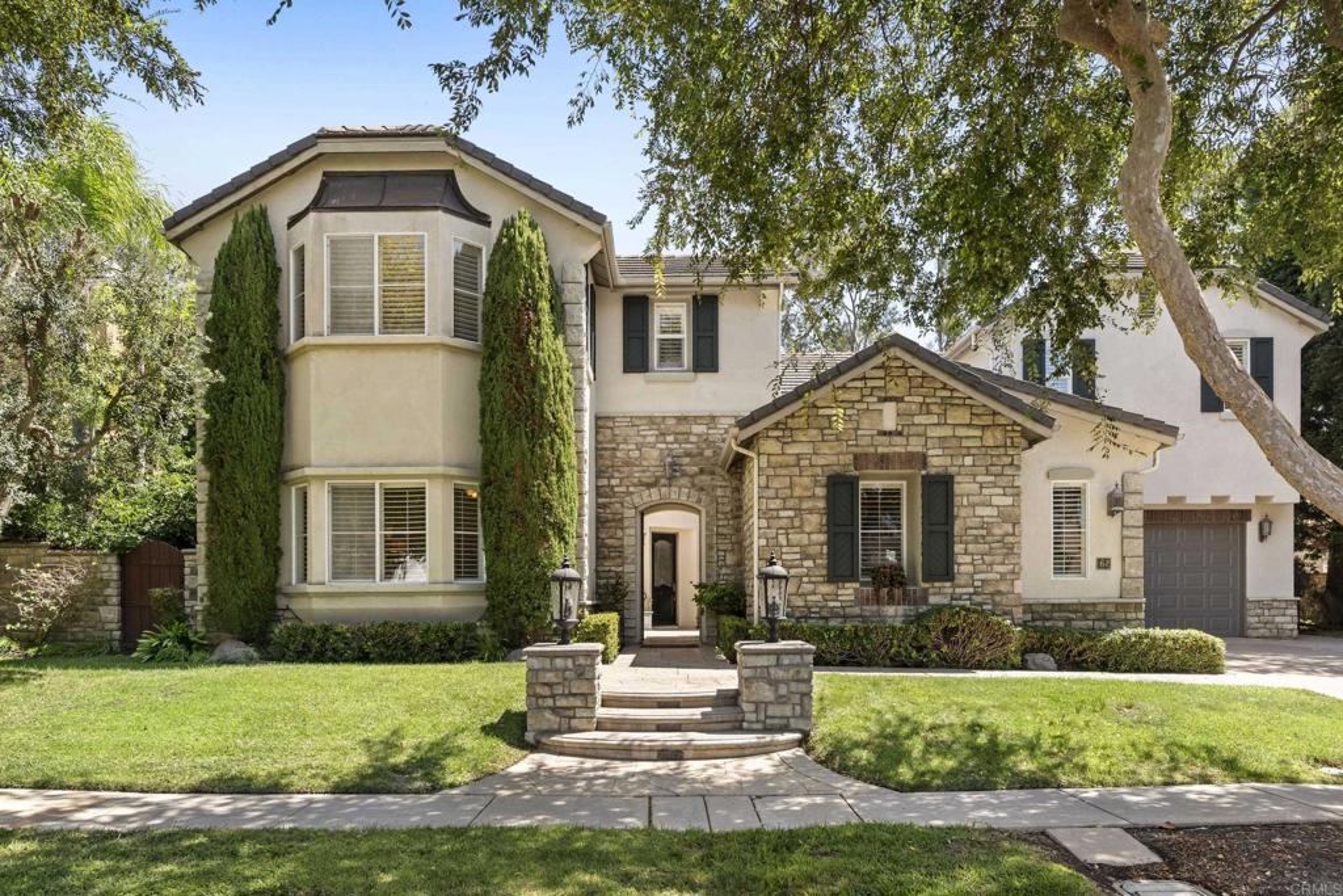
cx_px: 672
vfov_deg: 58.4
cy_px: 448
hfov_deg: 79.9
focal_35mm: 22
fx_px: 802
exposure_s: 1/500
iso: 500
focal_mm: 21.5
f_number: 8
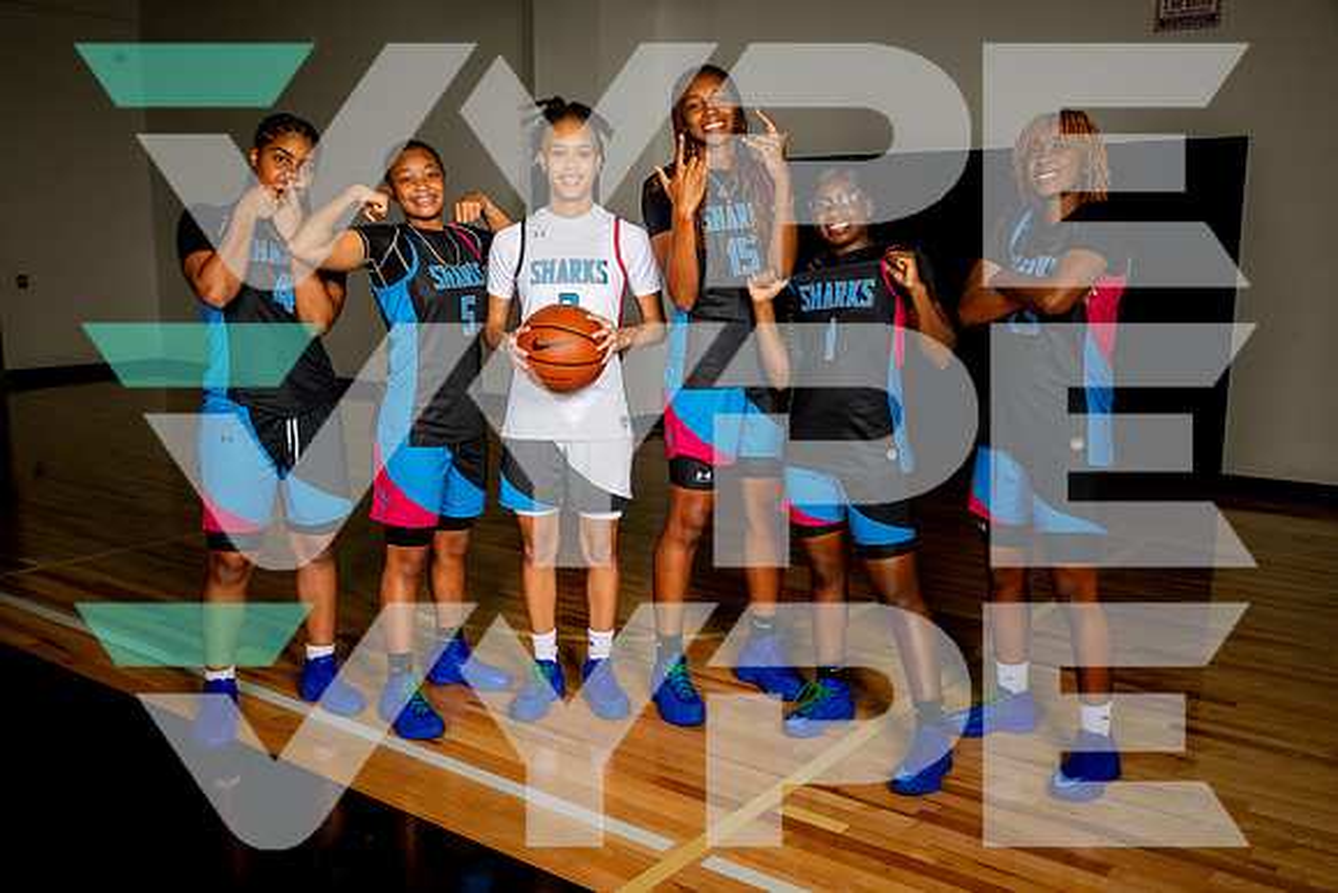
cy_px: 446
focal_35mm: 34
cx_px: 669
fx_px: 1264
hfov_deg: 55.8
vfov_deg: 38.9
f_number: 8
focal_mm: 34
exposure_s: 1/500
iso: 250
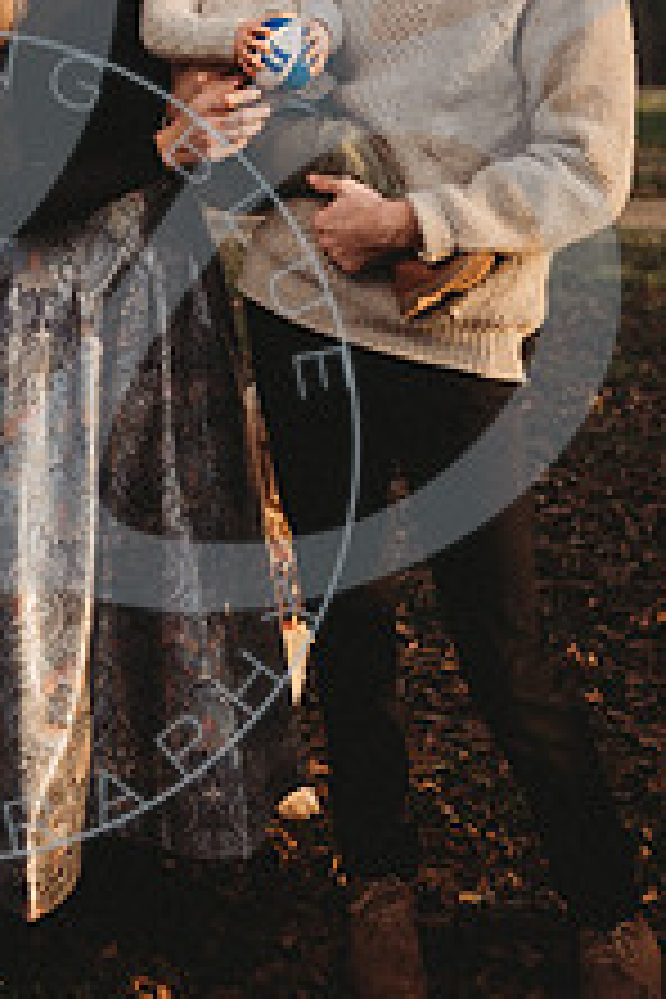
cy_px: 104
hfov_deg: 20.7
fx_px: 1804
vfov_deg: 29.7
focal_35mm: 65
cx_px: 144
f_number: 2.8
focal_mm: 32
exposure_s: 1/500
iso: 100
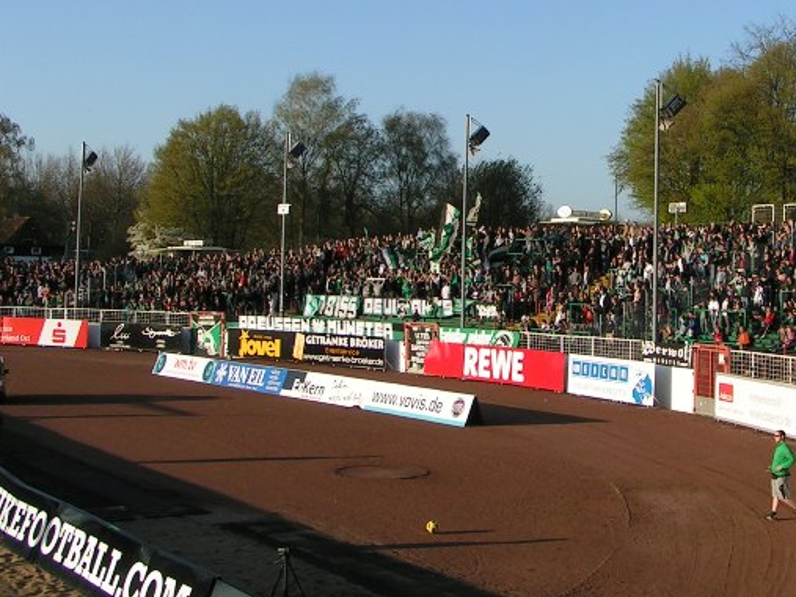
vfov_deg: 24.1
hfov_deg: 32.0
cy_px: 148
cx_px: 515
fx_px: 1379
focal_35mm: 60
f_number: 5.6
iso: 50
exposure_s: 1/320
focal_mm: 5.8
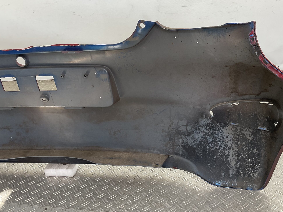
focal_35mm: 38
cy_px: 122
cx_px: 147
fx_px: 311
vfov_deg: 37.6
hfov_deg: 49.0
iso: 25
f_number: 1.8
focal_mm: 3
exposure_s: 1/100
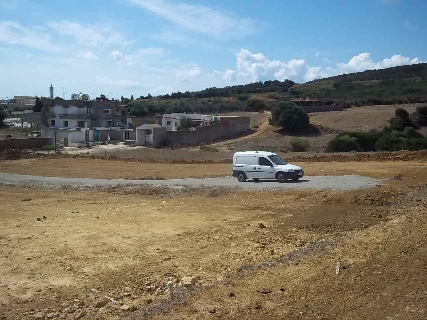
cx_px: 214
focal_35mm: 36
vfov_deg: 39.7
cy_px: 160
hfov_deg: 51.4
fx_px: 444
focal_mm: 6.5
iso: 80
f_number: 8
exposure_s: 1/320
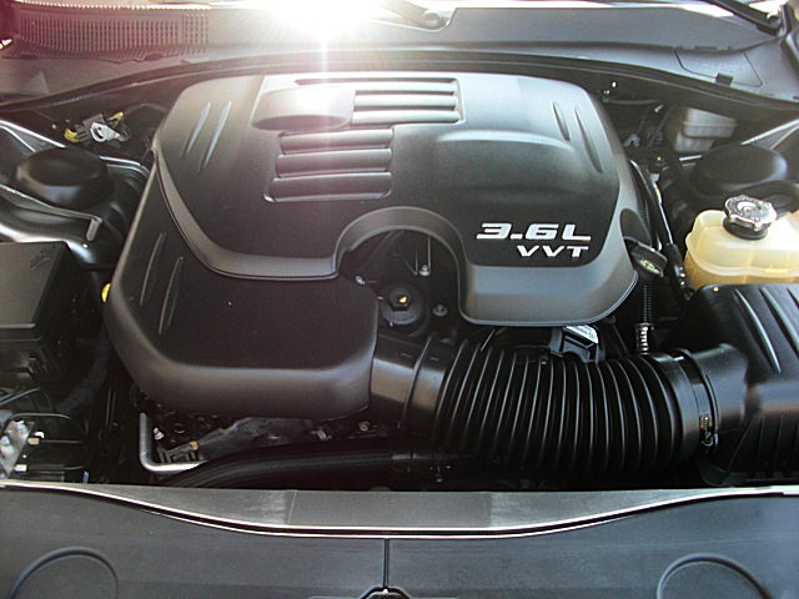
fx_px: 831
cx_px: 400
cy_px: 300
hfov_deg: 51.4
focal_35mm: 36
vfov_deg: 39.7
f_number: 2.8
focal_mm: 6.3
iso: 100
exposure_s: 1/80
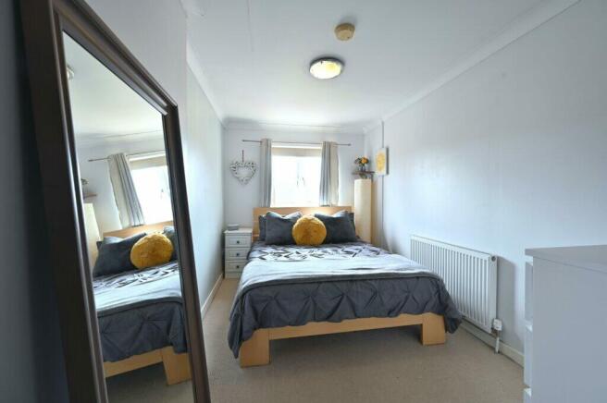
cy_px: 202
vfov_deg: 81.1
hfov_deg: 104.3
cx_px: 304
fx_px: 236
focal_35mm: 14
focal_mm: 14
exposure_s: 1/4
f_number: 8
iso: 100
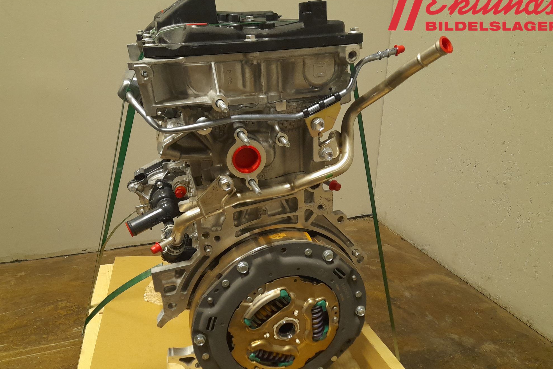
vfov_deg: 47.9
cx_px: 273
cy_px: 199
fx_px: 415
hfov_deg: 67.4
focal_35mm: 27
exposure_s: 1/60
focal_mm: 4.6
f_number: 2
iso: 320
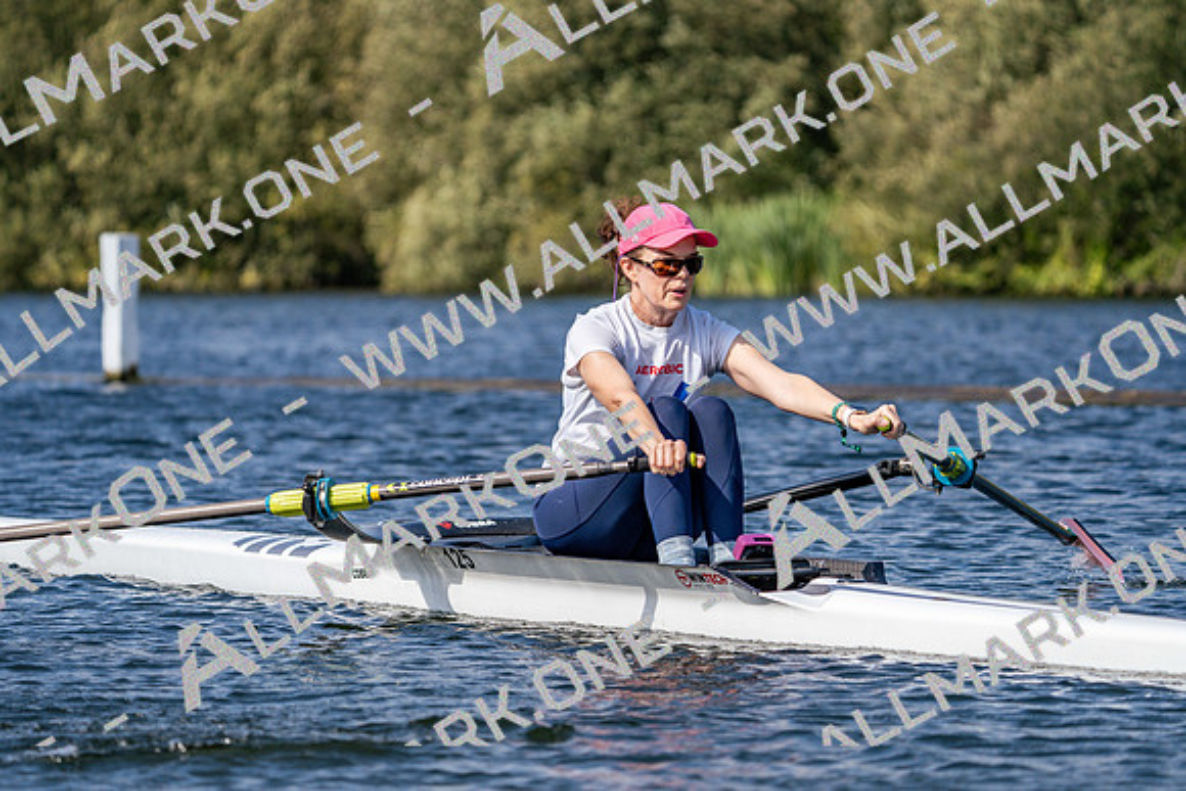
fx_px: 7579
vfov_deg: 6.0
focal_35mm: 230
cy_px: 396
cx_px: 593
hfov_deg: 8.9
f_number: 5.6
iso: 200
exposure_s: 1/1600
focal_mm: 230
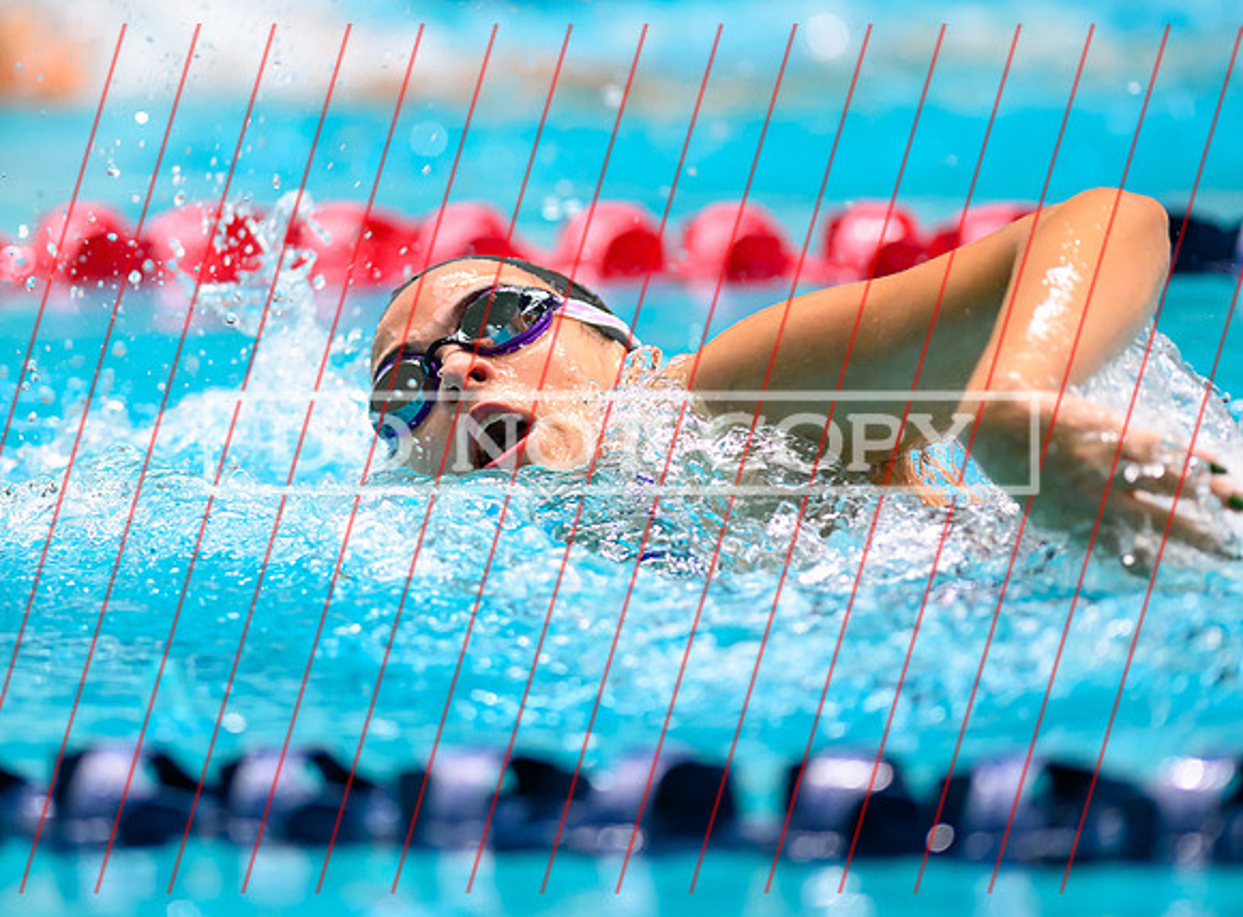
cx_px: 463
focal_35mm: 421
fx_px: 15023
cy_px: 320
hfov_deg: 4.7
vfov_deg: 3.5
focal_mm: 300
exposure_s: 1/800
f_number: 2.8
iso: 2500
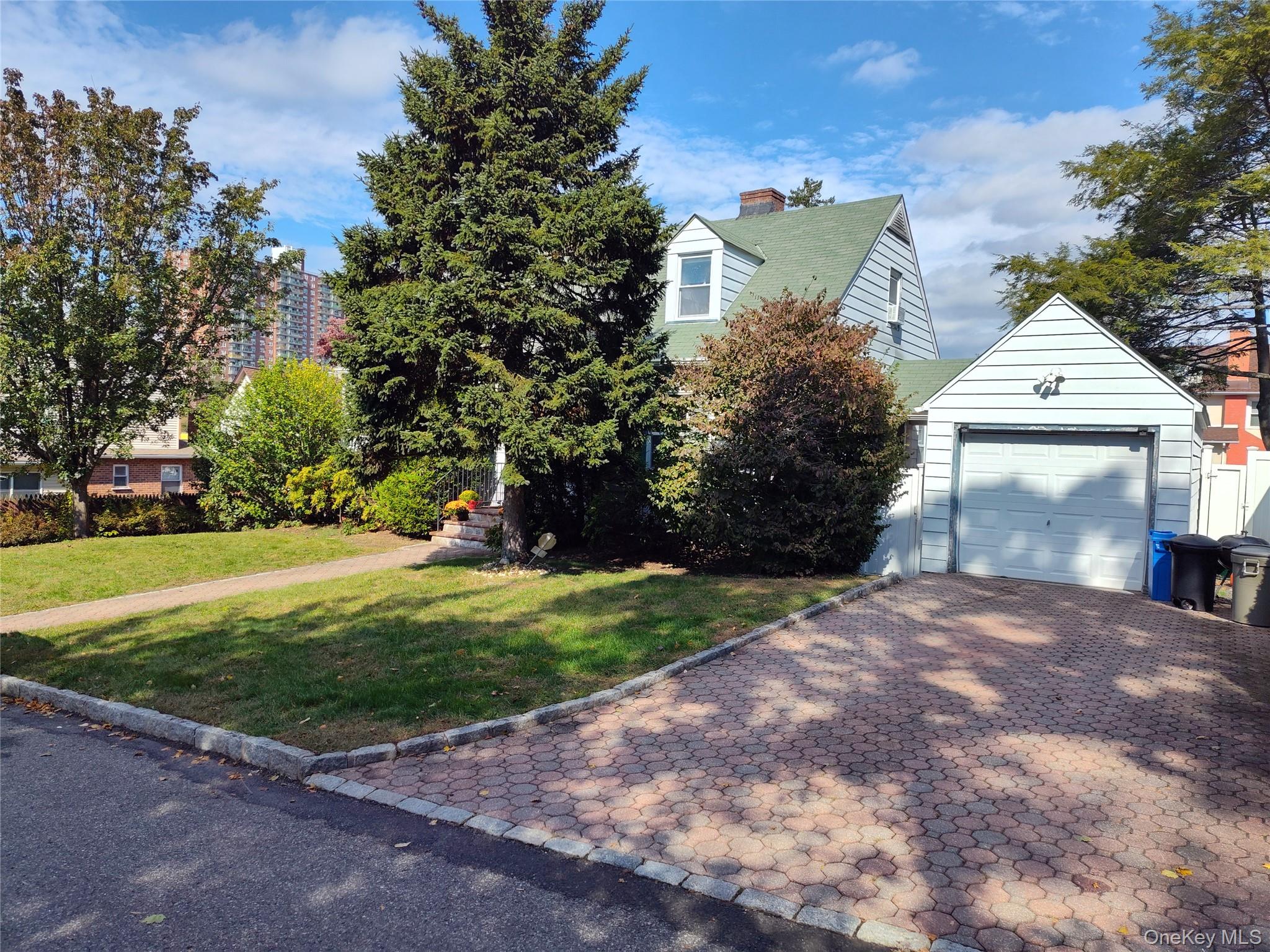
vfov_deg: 58.9
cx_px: 635
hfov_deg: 73.9
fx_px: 844
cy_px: 476
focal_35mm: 23
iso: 100
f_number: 1.8
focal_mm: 5.56
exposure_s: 1/1800
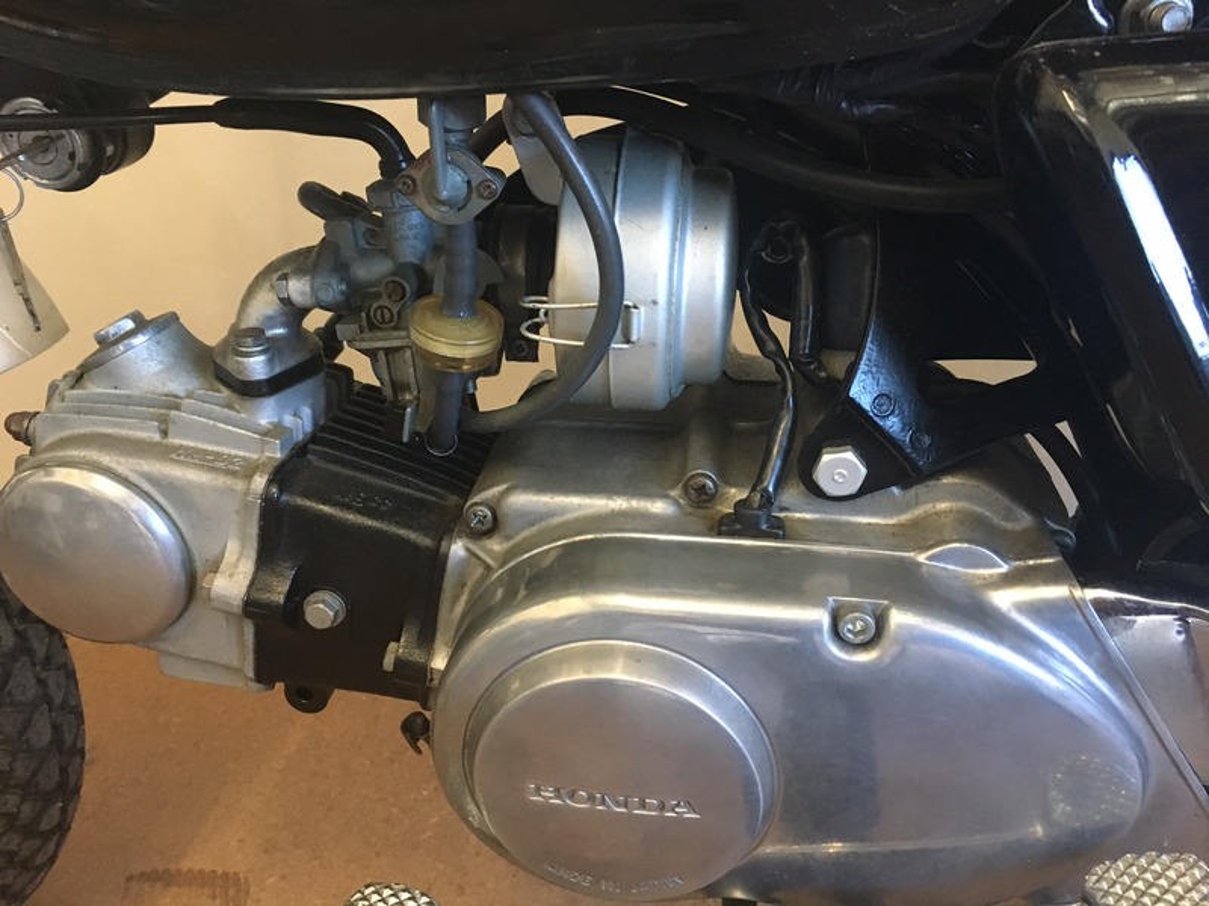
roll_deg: +3.1
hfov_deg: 61.7
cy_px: 453
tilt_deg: -27.0
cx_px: 604
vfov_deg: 48.2
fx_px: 1013
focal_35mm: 29
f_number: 2.2
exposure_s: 1/17
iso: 200
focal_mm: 4.15
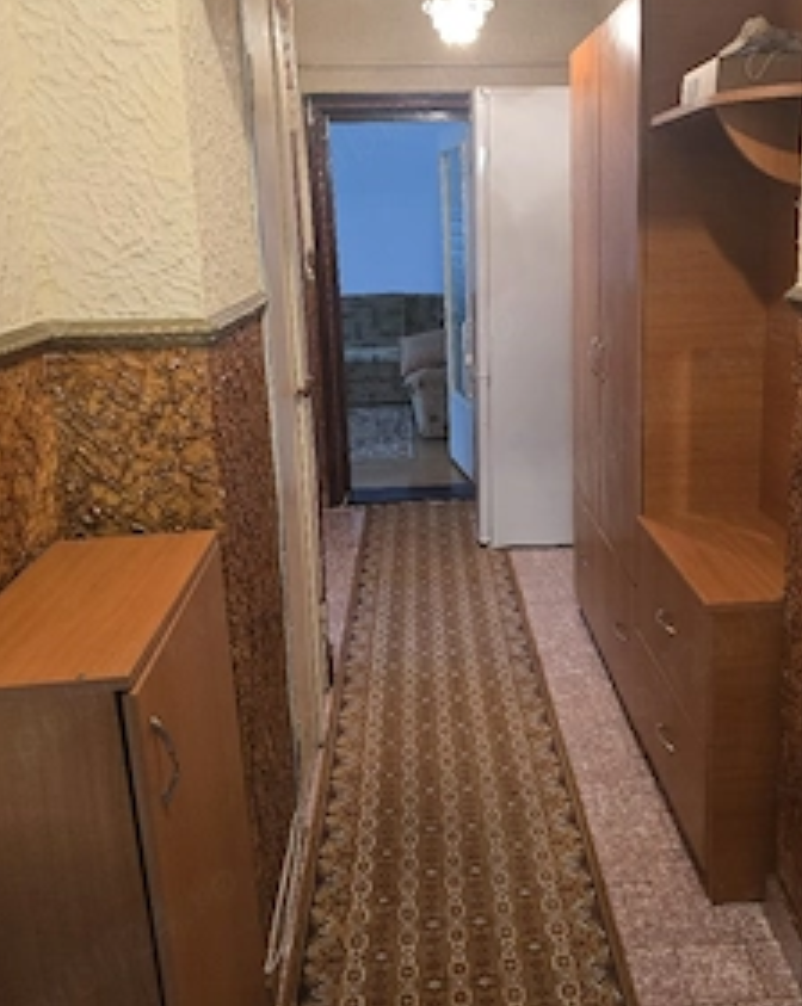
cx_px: 473
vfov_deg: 55.5
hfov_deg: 45.5
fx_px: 952
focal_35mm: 32
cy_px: 437
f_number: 1.7
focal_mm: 6.3
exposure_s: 1/101
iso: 320
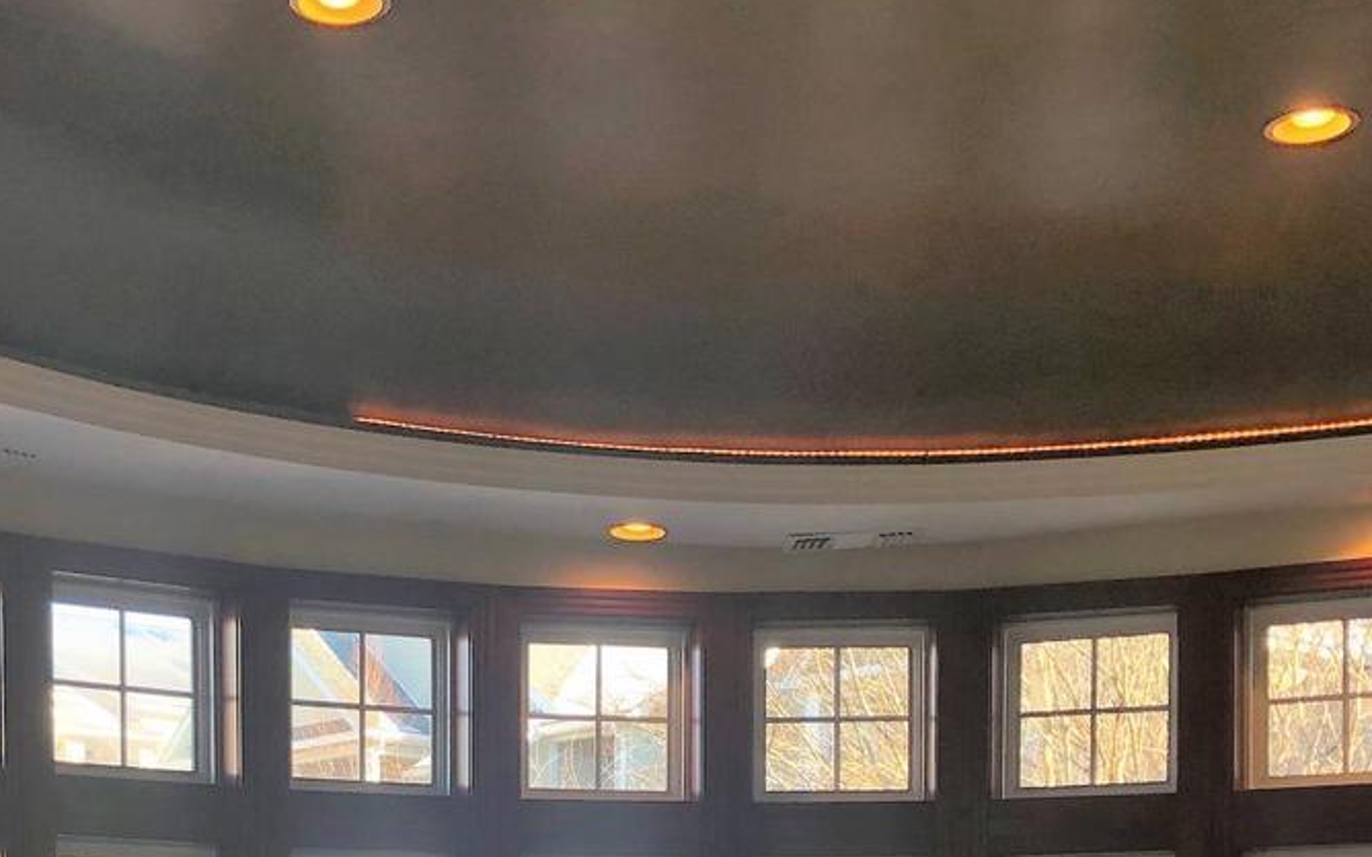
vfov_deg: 18.9
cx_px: 550
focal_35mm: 64
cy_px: 1083
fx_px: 2392
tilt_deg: -1.7
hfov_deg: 31.9
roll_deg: -1.3
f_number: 1.8
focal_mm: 3.99
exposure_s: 1/120
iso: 40
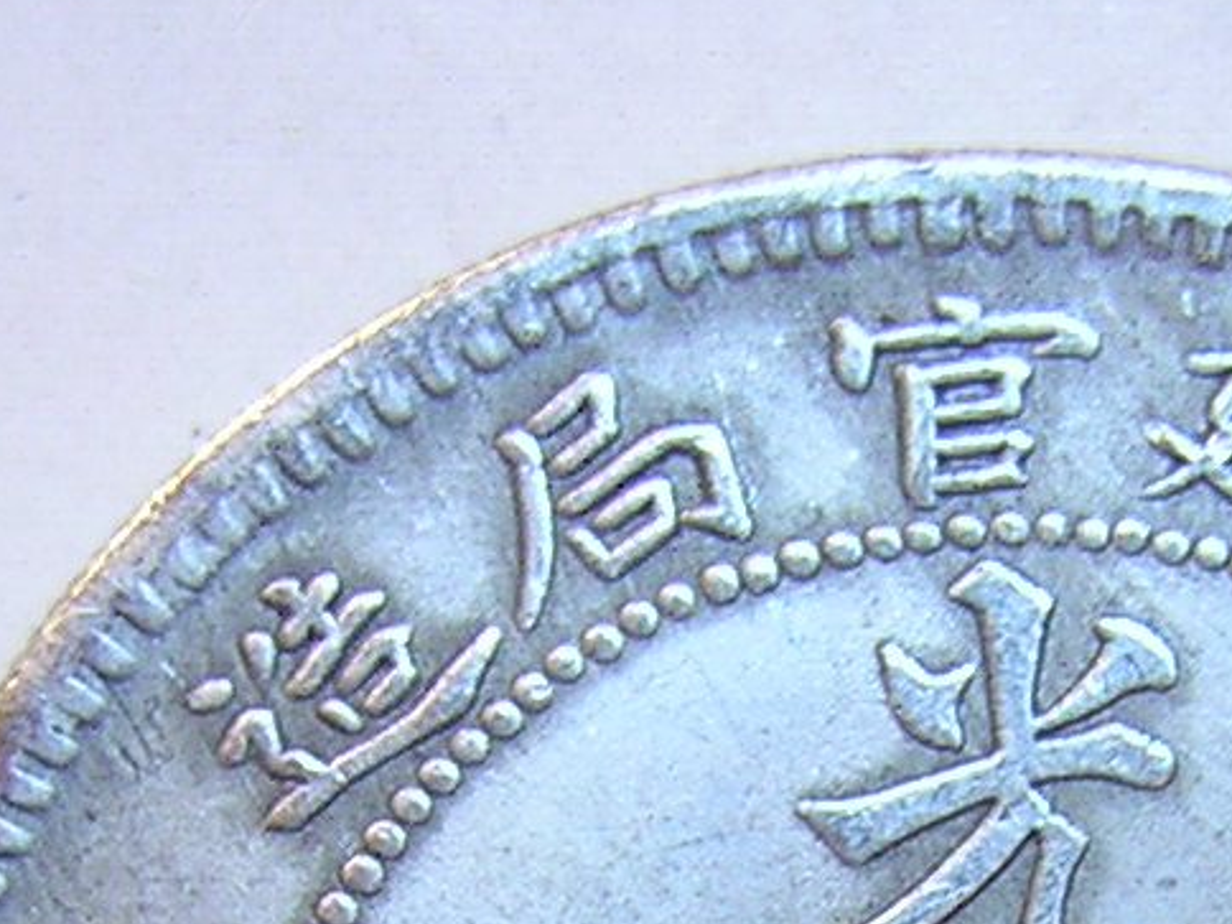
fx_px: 4235
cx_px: 1005
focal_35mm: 119
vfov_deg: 12.0
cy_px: 1331
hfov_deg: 16.4
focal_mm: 4.7
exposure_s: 1/12.3
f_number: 2.6
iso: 50
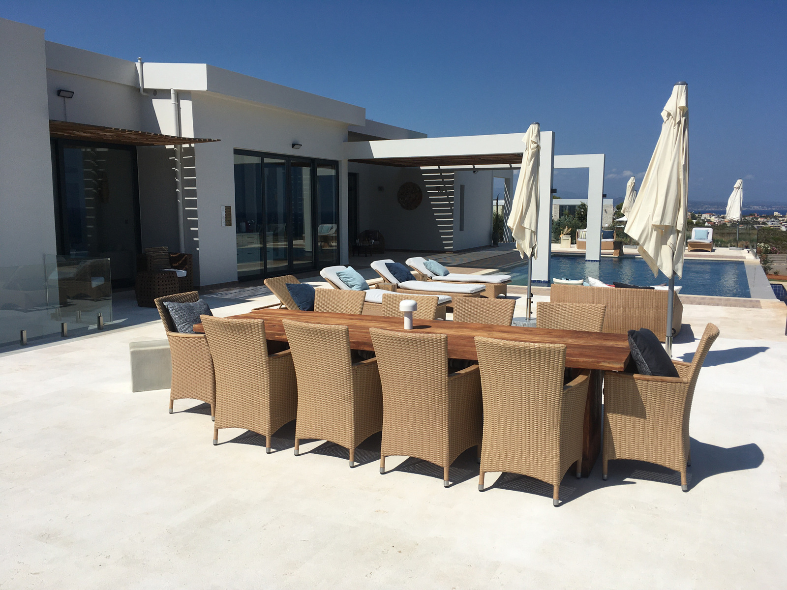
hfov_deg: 61.7
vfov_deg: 48.2
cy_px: 295
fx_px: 659
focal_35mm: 29
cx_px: 394
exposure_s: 1/4049
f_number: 2.2
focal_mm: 4.15
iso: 25
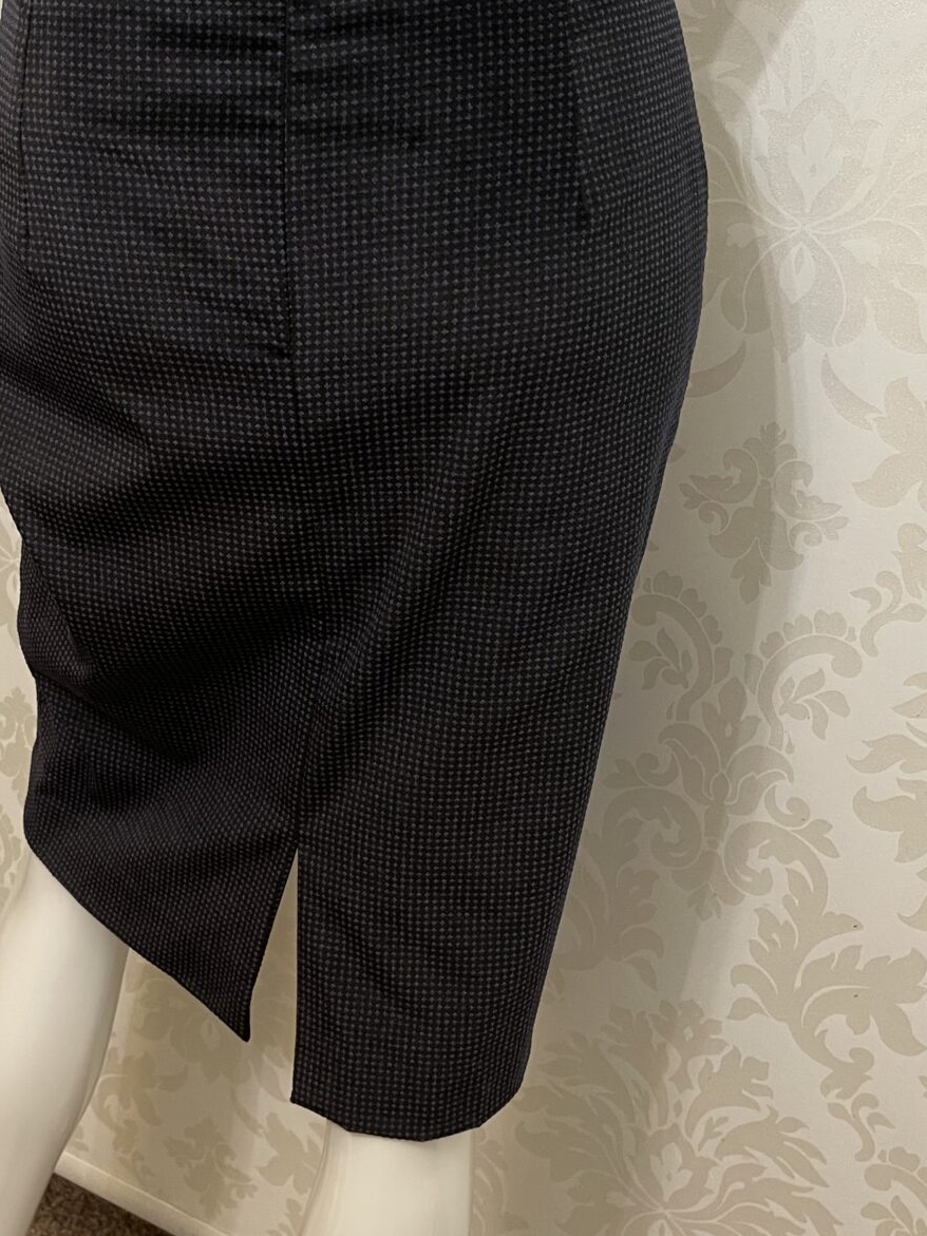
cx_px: 404
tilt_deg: -21.5
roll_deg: -2.4
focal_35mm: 41
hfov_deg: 35.1
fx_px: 1464
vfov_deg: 45.6
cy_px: 518
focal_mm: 5.1
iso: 320
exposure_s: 1/50
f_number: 1.6
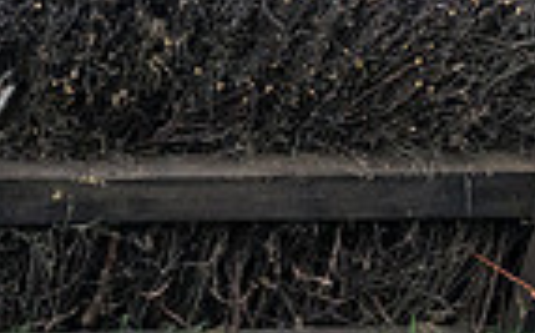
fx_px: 7340
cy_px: -117
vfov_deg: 2.6
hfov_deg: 4.1
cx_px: -364
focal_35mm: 504
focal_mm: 70
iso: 800
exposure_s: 1/2500
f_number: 4
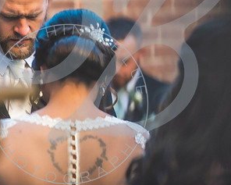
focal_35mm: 383
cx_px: 112
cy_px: 39
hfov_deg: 5.0
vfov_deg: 4.0
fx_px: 2619
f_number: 2.8
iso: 640
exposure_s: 1/640
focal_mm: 200
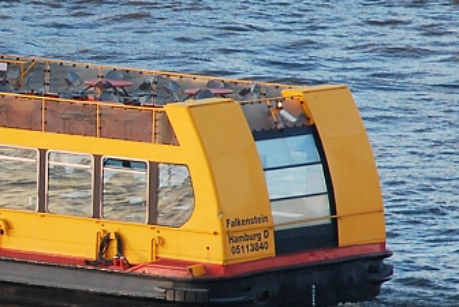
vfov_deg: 2.2
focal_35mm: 617
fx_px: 7871
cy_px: 118
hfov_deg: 3.3
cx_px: -96
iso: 400
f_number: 5.6
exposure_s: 1/80
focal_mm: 135
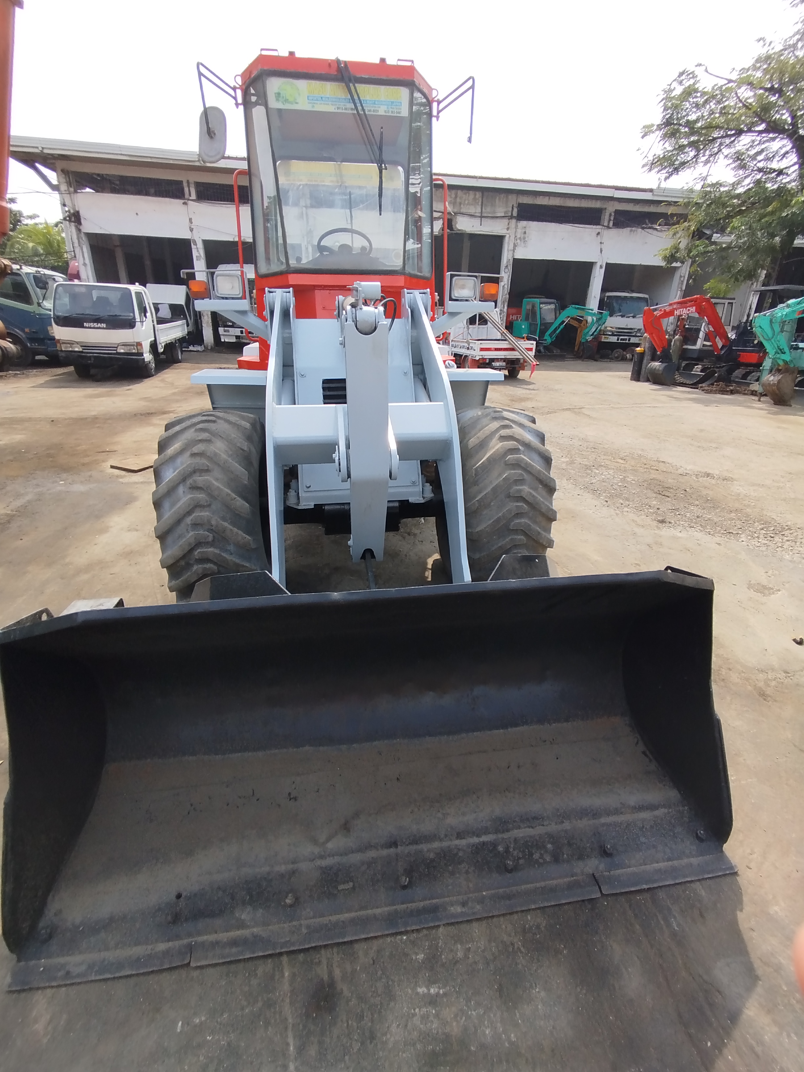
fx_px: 465
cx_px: 402
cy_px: 536
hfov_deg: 81.7
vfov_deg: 98.2
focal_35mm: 15
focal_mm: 1.65
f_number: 2.2
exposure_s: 1/889
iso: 50
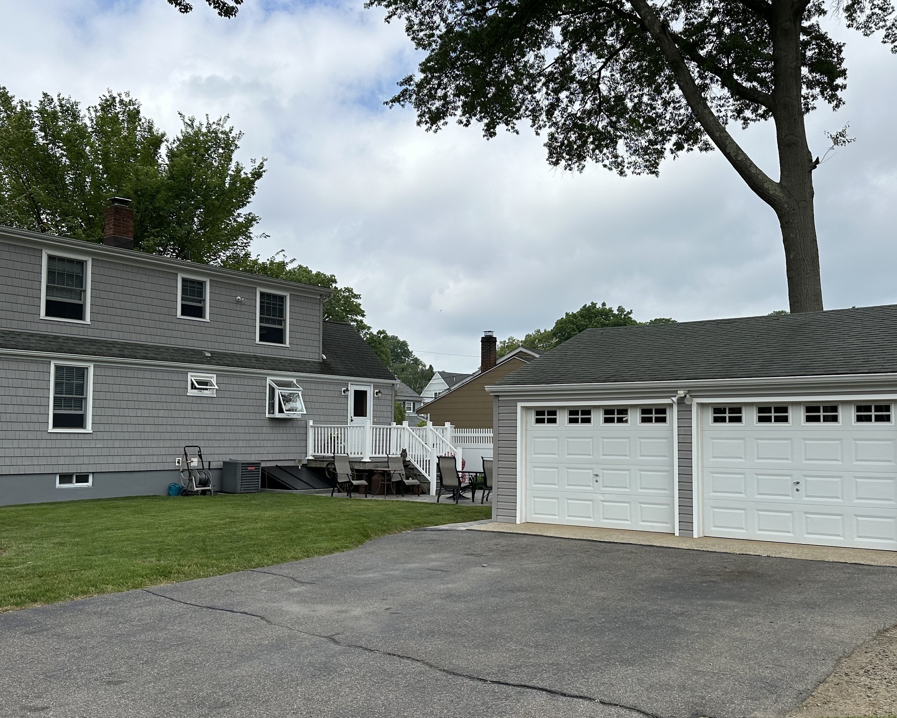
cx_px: 485
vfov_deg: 45.8
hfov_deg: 55.6
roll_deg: -0.4
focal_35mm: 32
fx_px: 849
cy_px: 386
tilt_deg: +3.1
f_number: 1.78
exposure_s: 1/5848
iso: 80
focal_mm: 6.86
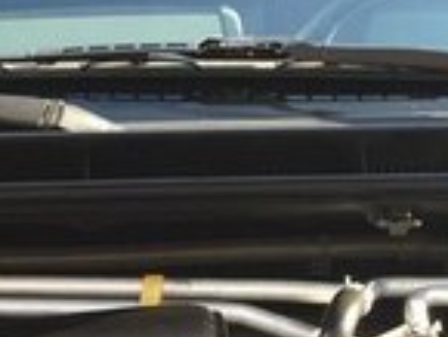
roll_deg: +1.4
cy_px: 502
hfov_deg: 14.7
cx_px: 22
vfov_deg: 10.8
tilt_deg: -16.8
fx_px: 1710
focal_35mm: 132
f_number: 2.2
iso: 40
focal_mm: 4.15
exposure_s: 1/100
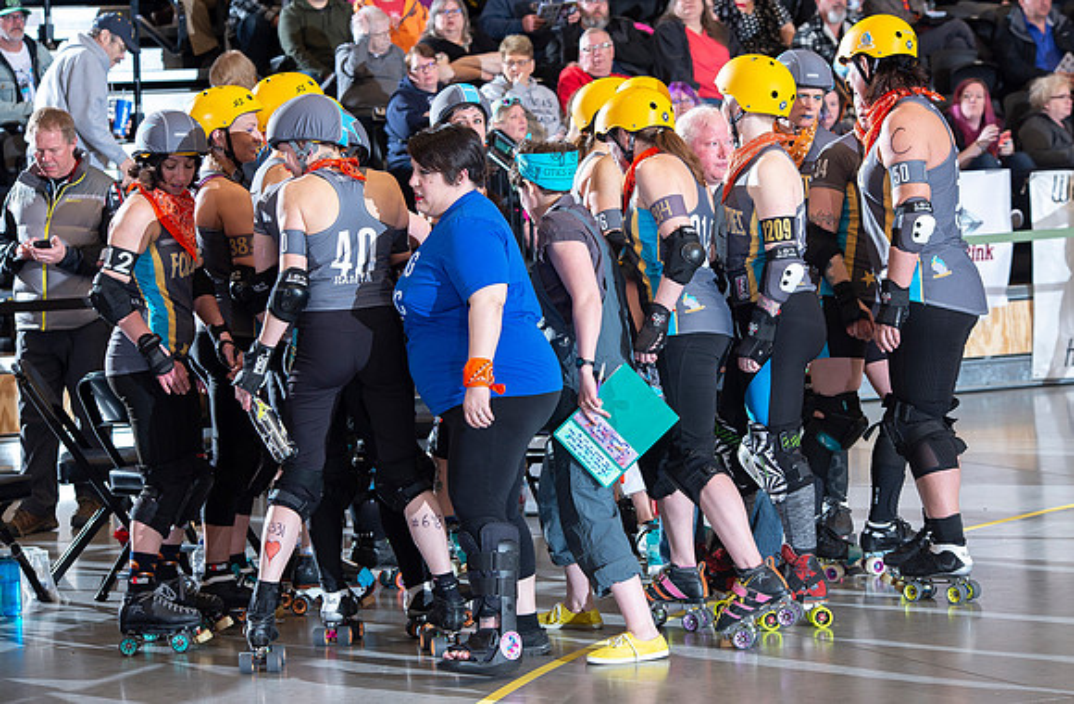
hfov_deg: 17.1
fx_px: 3575
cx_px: 567
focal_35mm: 120
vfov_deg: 11.2
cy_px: 321
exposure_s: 1/160
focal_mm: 112
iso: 640
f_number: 5.6
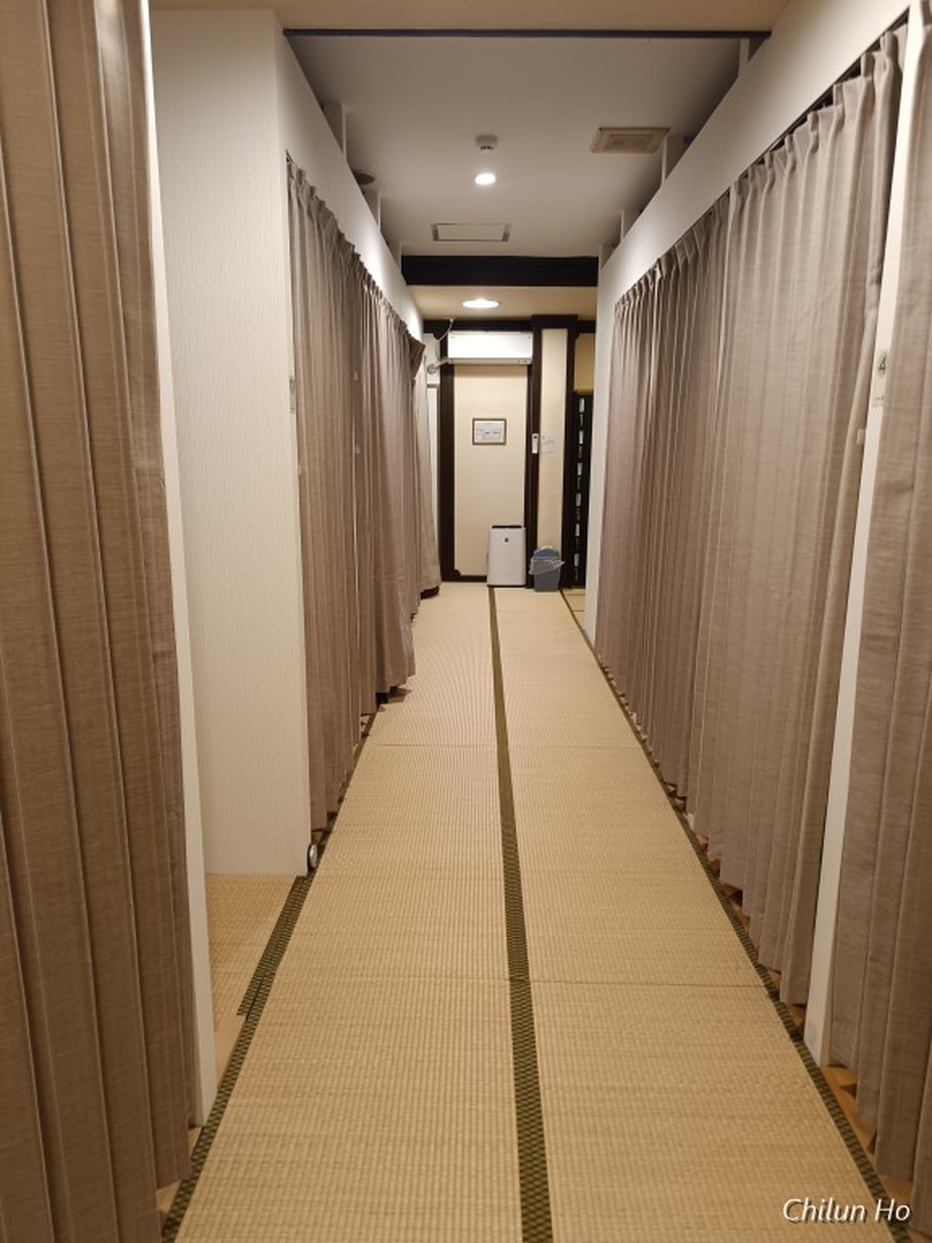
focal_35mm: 24
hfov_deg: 56.8
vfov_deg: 71.6
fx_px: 862
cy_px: 622
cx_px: 466
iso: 1274
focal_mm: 6.14
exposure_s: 1/25
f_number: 1.65
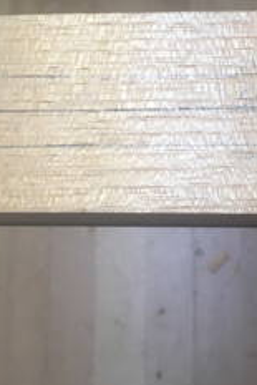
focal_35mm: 78
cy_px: 159
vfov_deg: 25.9
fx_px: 834
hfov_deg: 17.2
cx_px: 240
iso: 64
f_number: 2.2
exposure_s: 1/33
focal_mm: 4.15
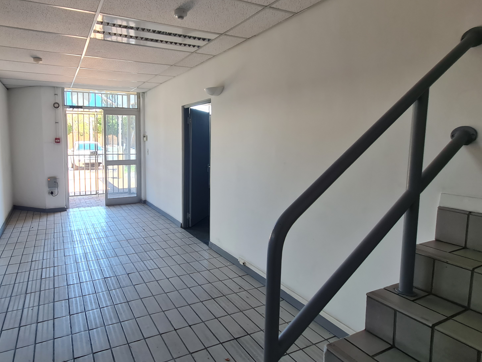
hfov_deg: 84.6
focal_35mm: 18
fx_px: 251
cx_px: 159
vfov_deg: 71.4
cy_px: 162
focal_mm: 2.2
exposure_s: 1/50
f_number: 2.2
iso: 80
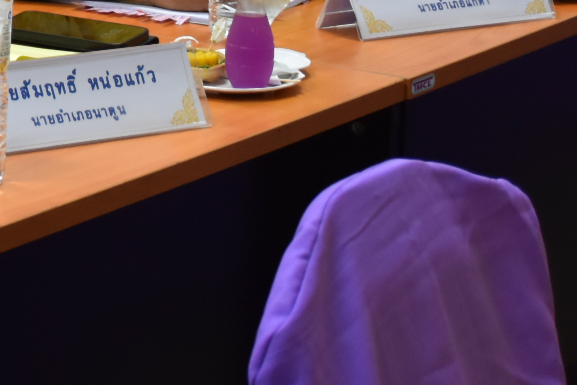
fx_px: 2660
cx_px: -235
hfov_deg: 11.9
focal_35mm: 166
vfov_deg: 8.1
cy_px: -245
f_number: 4
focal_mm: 30
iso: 800
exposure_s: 1/60
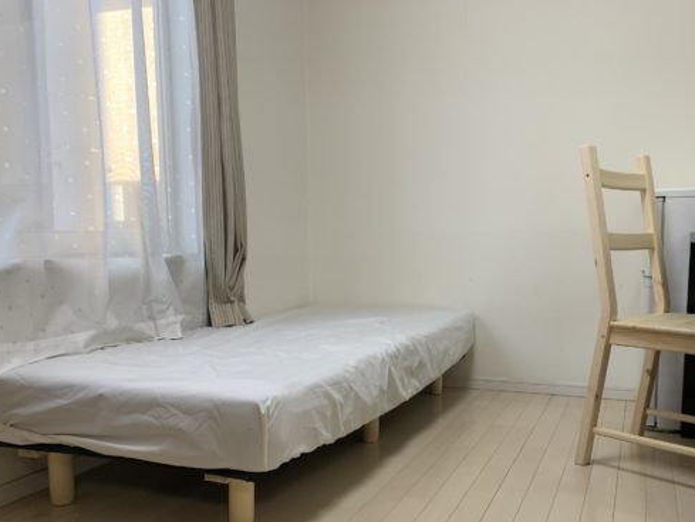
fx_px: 683
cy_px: 330
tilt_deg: -7.1
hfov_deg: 53.6
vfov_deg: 41.5
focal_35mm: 34
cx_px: 412
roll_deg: +0.2
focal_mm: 4.25
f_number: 1.8
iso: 64
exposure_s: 1/50
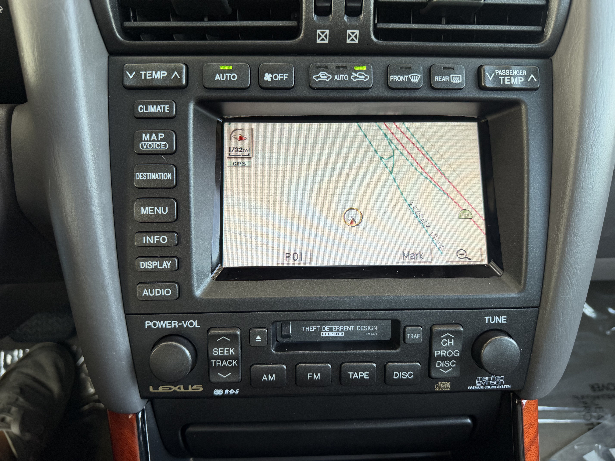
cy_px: 230
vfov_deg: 56.8
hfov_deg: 71.6
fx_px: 426
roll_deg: -1.0
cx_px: 308
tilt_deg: -28.9
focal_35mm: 24
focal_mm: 6.76
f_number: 1.78
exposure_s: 1/75
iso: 80
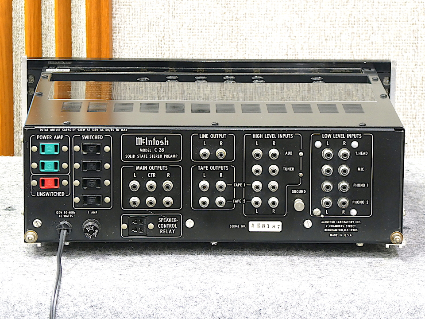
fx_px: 2112
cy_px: 160
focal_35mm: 172
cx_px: 212
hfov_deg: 11.5
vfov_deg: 8.6
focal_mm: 30.9
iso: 200
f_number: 5.6
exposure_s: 1/1.3
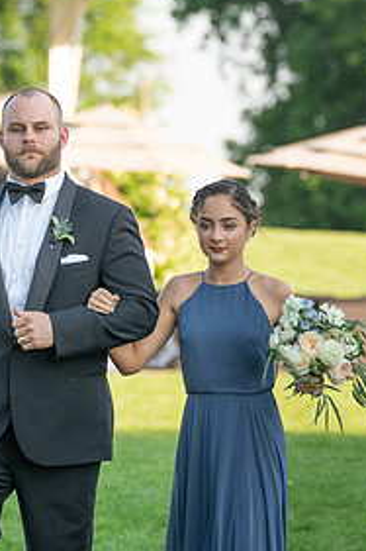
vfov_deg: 5.5
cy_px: 305
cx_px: 104
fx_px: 5710
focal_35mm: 374
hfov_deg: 3.7
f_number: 4
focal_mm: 146
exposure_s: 1/250
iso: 100
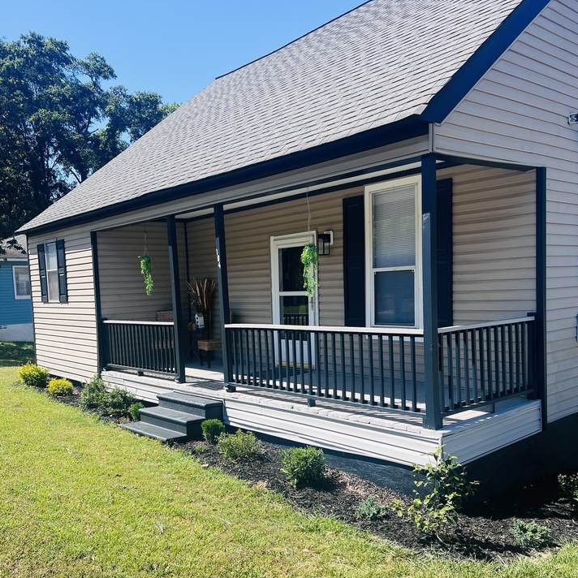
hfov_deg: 52.5
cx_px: 291
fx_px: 586
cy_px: 334
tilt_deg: -4.4
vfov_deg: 52.3
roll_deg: +2.4
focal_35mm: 31
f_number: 1.5
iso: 50
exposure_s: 1/2353
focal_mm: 5.7
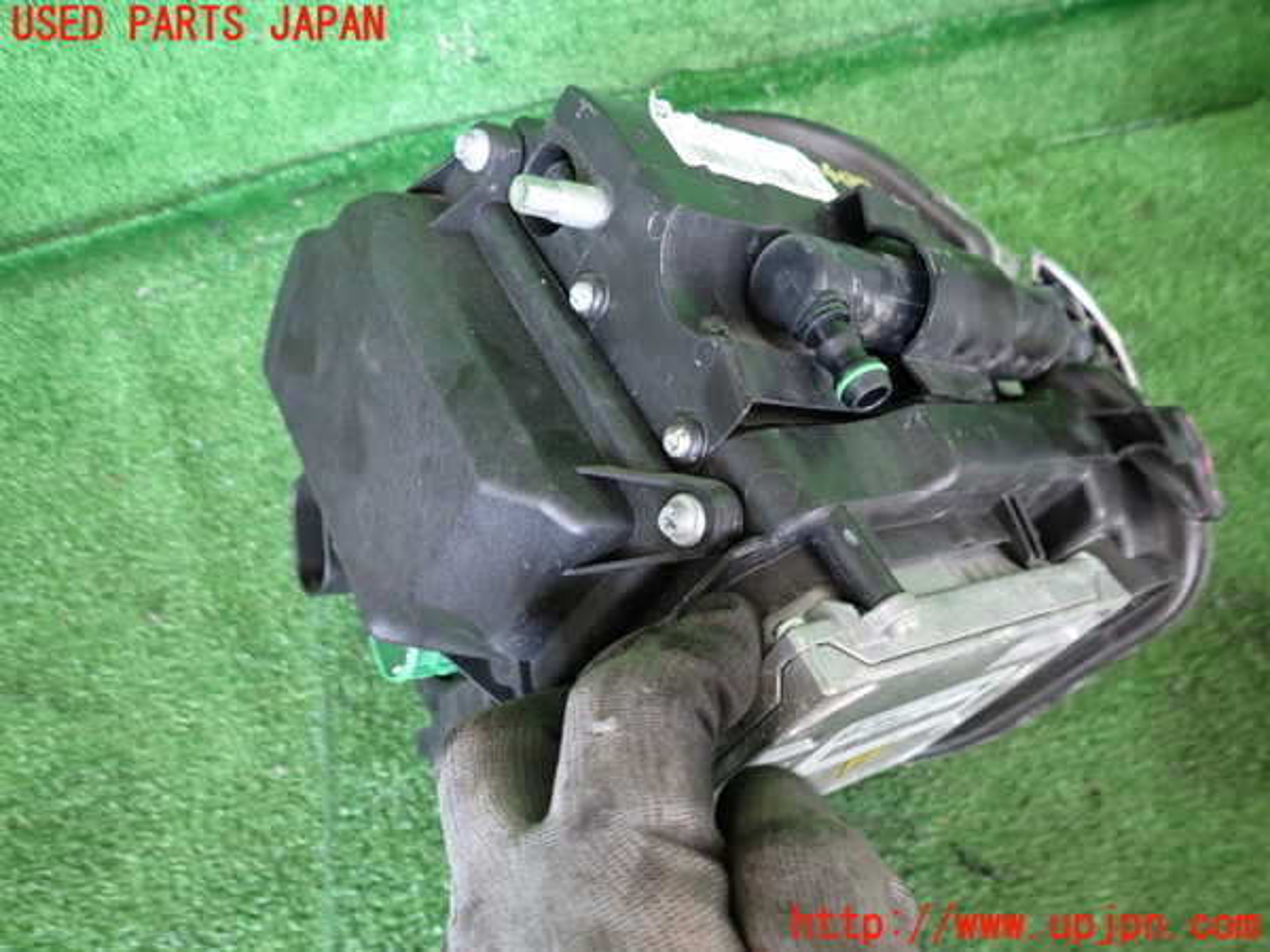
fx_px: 917
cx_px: 635
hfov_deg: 69.4
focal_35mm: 25
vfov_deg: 54.9
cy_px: 476
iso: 320
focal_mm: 4.5
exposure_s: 1/30
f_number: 2
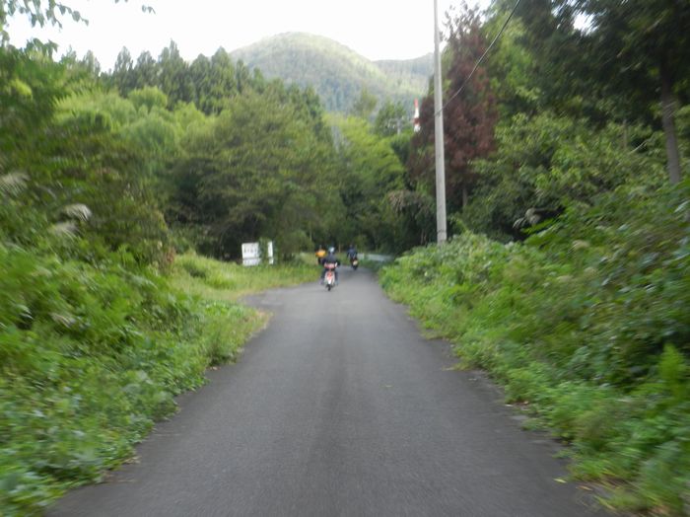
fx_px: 1355
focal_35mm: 68
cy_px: 258
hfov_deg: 28.6
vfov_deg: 21.6
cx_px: 345
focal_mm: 12.1
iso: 160
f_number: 4.7
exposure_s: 1/80
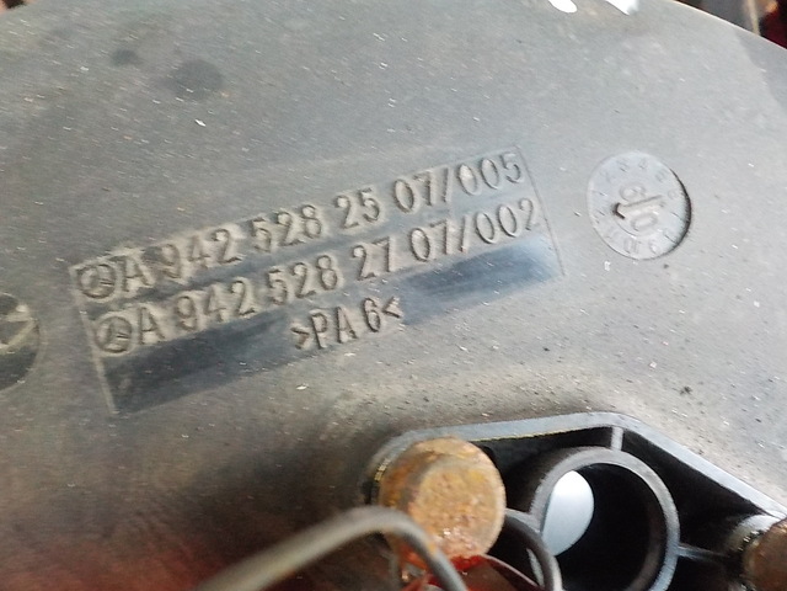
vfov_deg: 46.8
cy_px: 296
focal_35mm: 30
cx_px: 394
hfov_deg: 60.0
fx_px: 682
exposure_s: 1/30
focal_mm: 4.1
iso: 800
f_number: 3.3
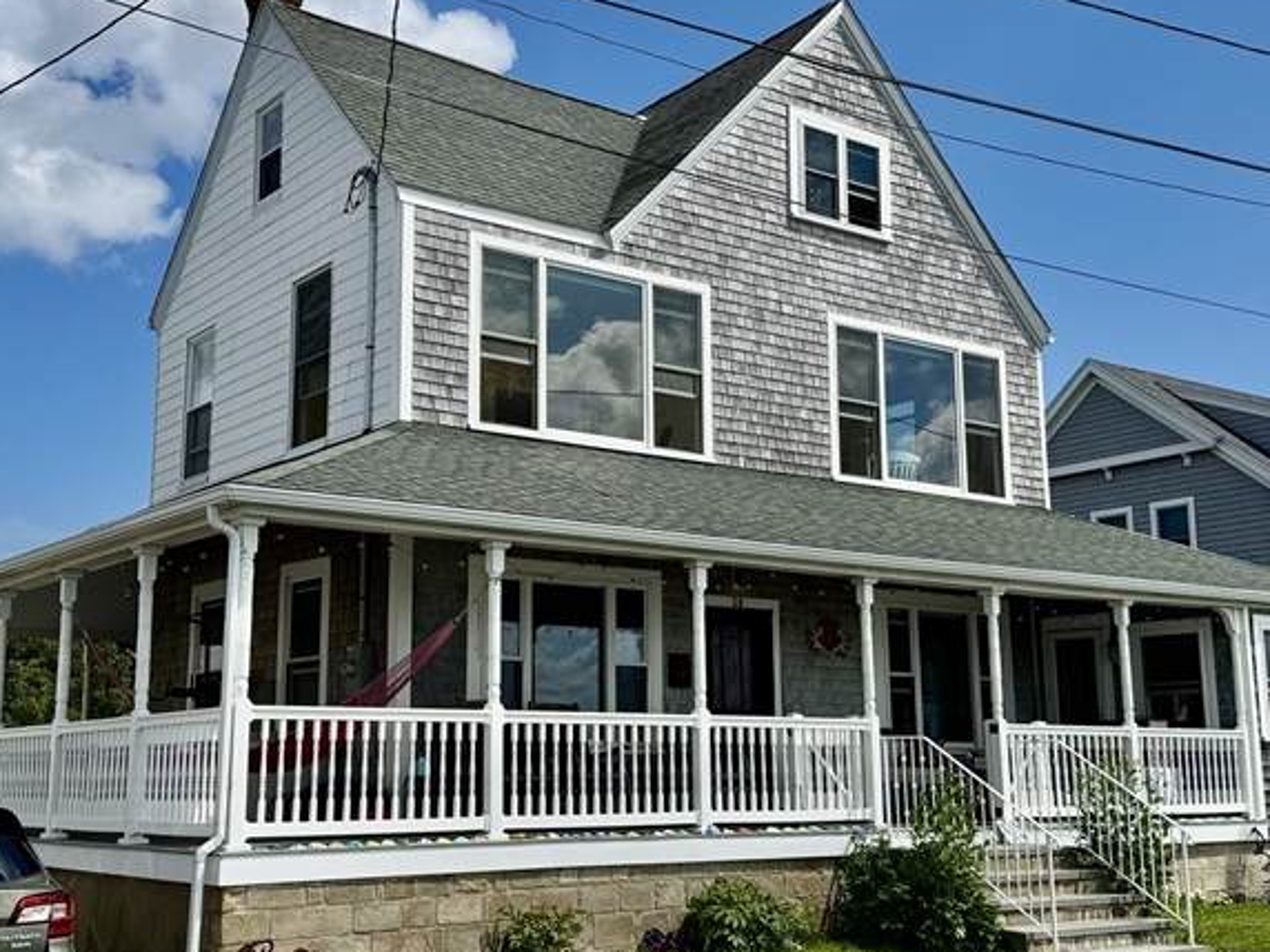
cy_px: 470
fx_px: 1578
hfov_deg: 43.8
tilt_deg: +9.5
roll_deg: +0.3
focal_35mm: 43
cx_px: 595
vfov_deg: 33.6
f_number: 1.78
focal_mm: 6.76
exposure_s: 1/7937
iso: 80
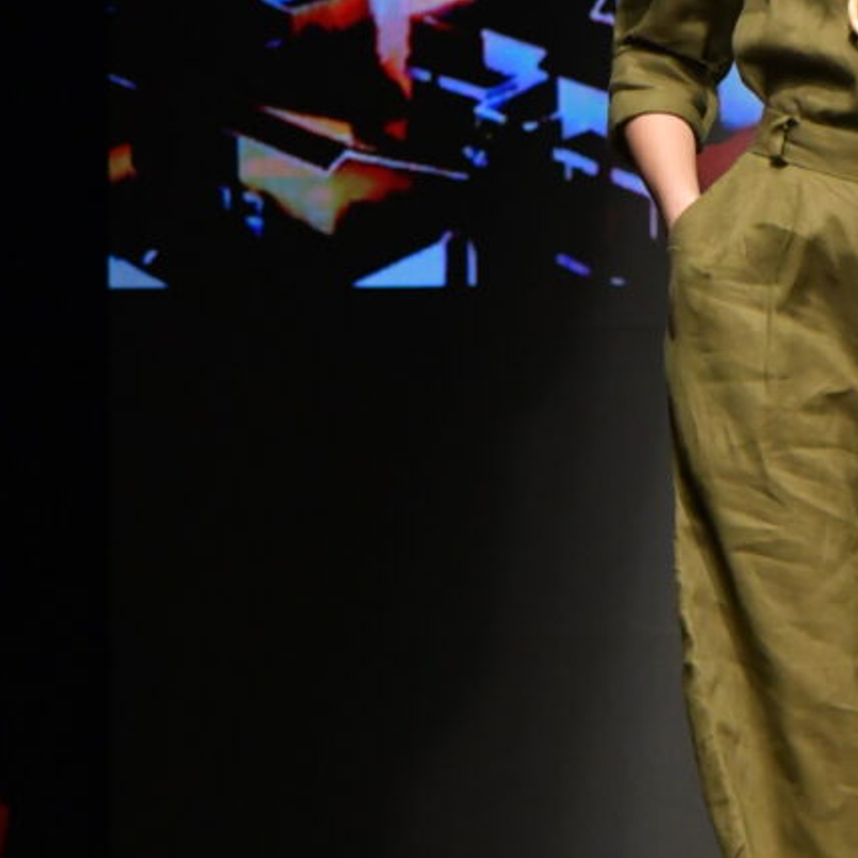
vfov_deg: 4.9
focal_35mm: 357
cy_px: 295
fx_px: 10011
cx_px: 754
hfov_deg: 4.9
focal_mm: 120
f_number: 5.6
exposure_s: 1/320
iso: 2500
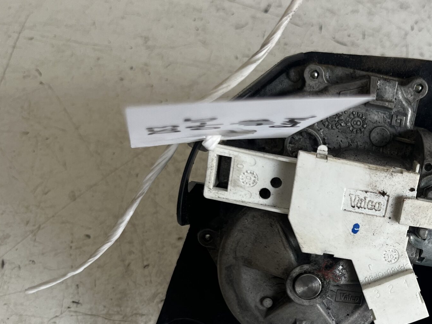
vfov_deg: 29.3
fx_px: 612
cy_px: 233
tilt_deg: -60.3
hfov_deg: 36.2
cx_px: 401
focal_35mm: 49
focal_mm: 5.1
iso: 40
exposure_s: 1/224
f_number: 1.6
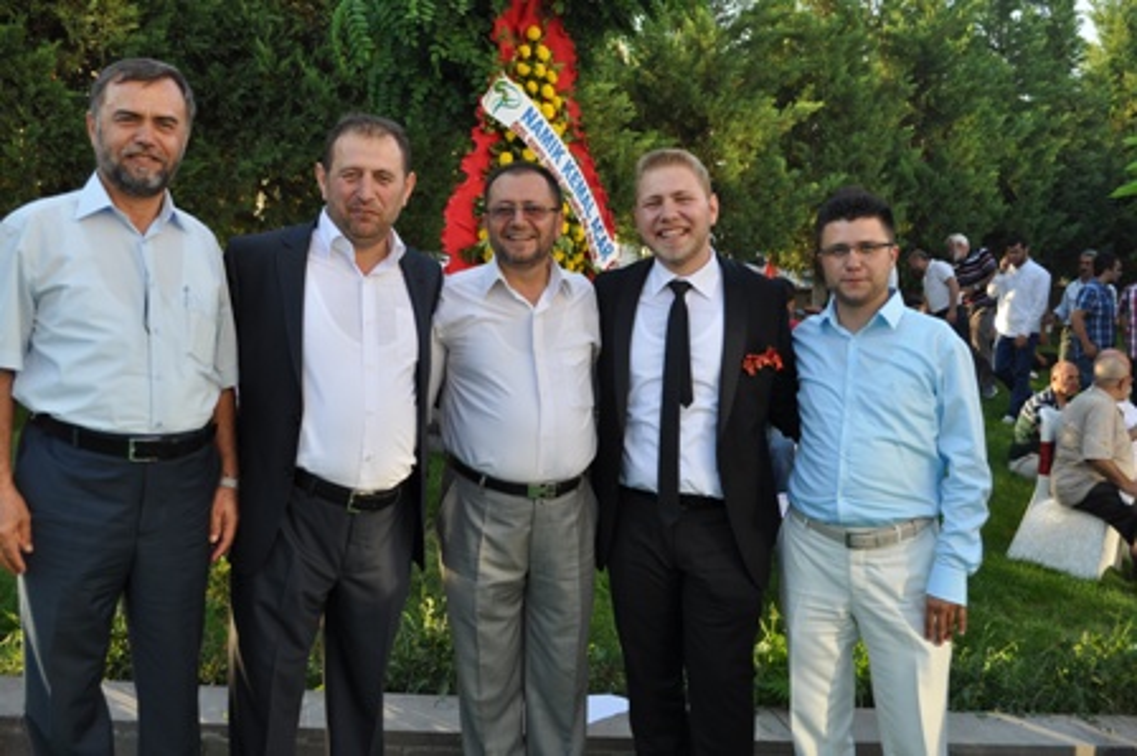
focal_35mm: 36
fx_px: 1136
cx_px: 568
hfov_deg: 53.2
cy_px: 378
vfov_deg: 36.8
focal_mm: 24
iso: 200
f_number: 6.3
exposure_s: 1/160
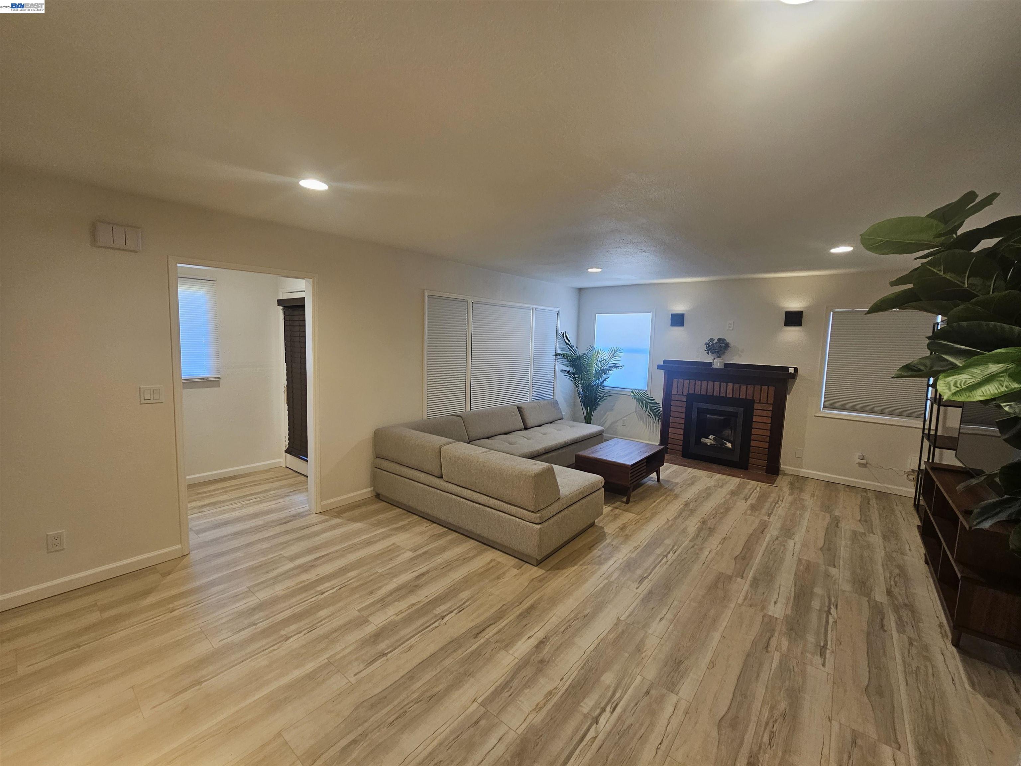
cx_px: 510
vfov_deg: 89.9
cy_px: 383
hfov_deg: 106.2
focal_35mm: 13
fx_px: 383
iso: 125
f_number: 2.2
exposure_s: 1/60
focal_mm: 2.2
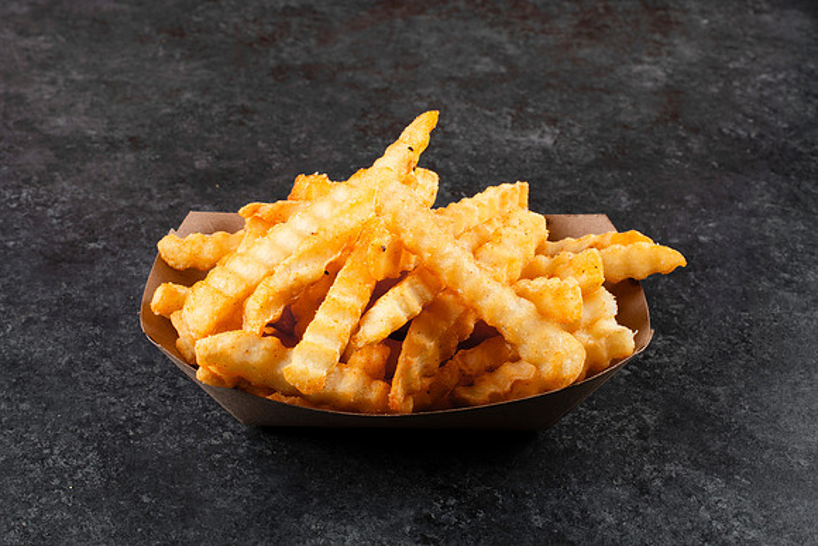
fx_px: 1320
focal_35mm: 58
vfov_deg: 23.4
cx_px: 409
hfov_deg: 34.4
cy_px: 265
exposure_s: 1/200
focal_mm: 50
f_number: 14
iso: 250
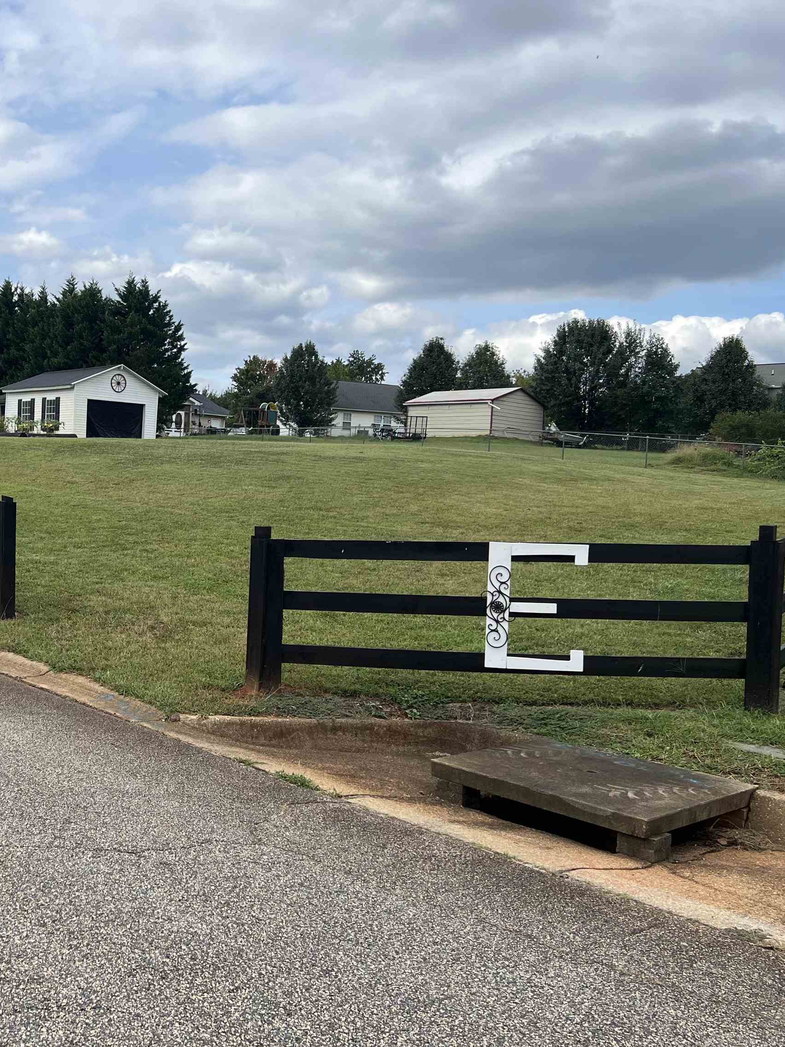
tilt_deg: -2.5
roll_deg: -2.3
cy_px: 521
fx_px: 1058
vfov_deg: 52.6
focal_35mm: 35
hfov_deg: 38.5
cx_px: 111
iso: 50
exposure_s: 1/3968
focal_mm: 5.7
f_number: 1.5
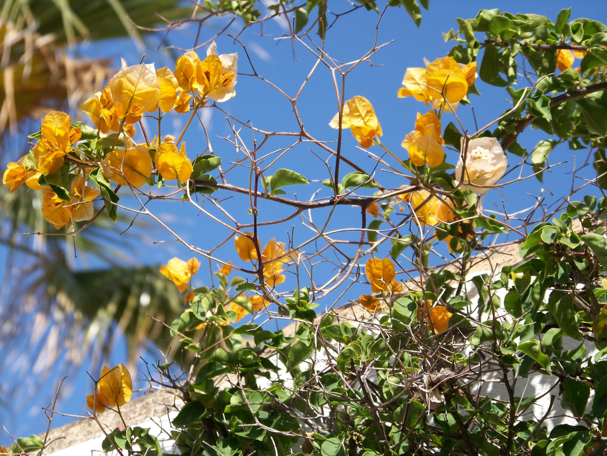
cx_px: 304
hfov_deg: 11.5
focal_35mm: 172
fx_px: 3016
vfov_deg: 8.6
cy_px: 228
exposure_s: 1/640
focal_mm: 27.5
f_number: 3.6
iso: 66
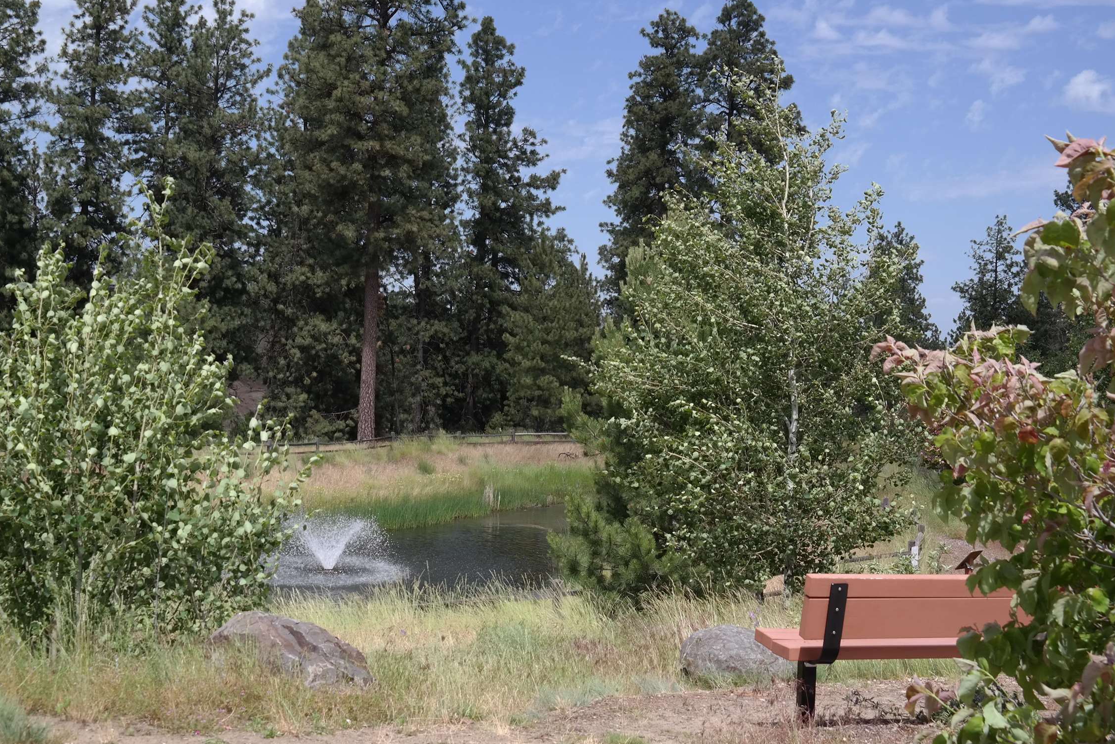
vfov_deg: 26.0
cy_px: 349
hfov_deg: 38.1
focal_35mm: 52
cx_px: 460
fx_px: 1611
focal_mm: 25
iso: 100
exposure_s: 1/250
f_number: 7.1
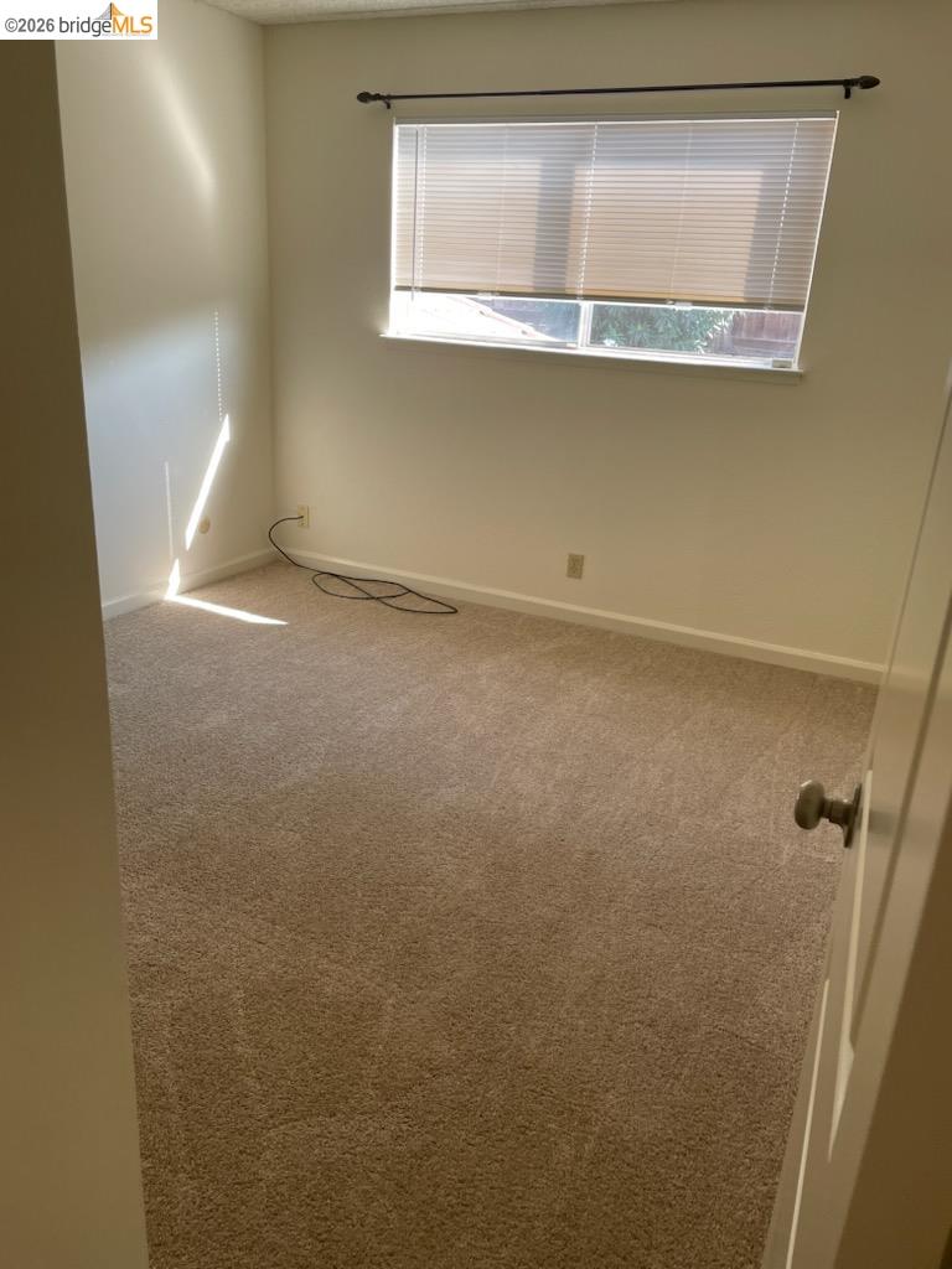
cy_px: 634
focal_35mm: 26
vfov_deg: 67.3
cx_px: 476
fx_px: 953
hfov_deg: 53.1
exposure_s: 1/121
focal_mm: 4.2
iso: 50
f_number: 1.6
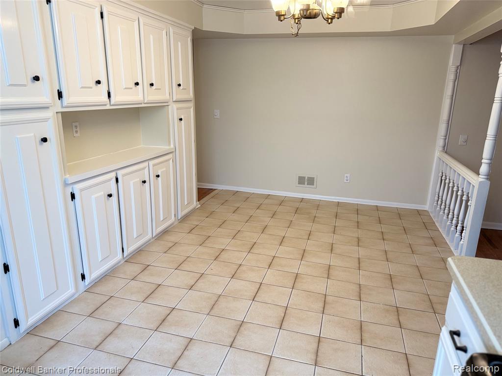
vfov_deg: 56.8
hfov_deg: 71.6
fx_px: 348
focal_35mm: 24
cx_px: 251
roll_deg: -1.2
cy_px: 188
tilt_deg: -14.0
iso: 125
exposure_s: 1/120
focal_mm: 6.76
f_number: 1.78
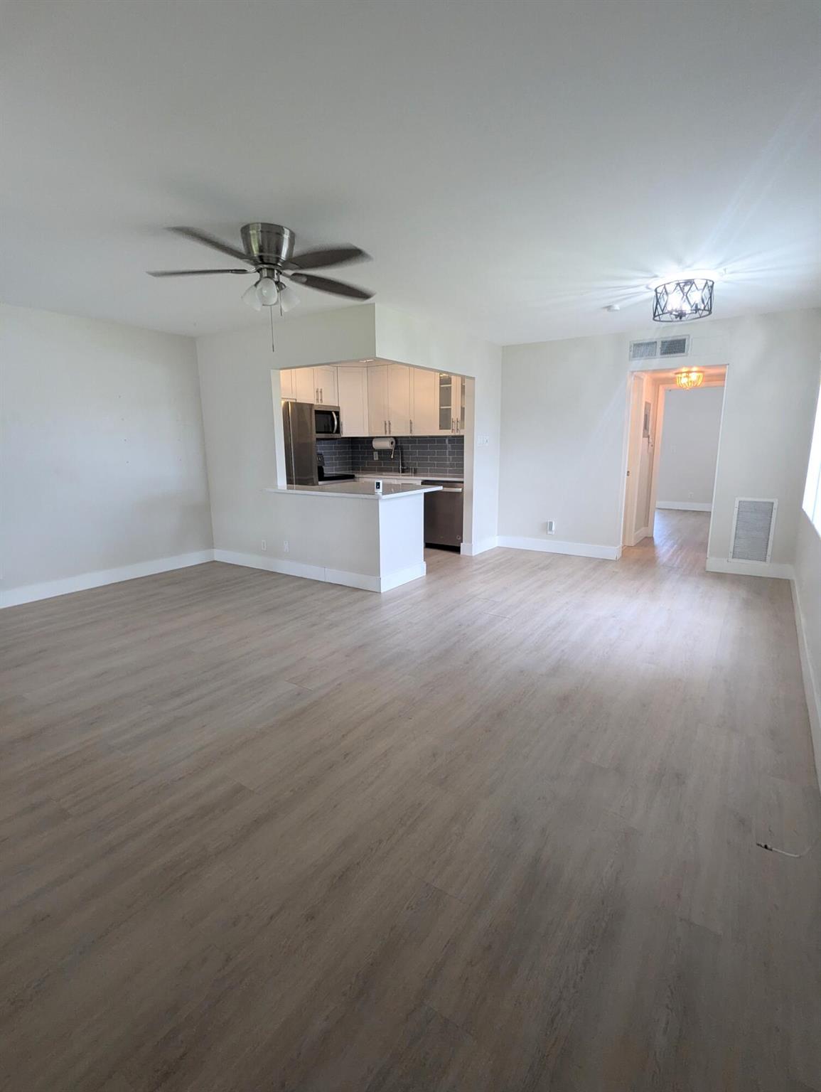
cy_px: 546
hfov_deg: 78.2
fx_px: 505
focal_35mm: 16
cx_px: 410
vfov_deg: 94.4
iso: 118
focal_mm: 2.35
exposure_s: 1/60
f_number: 2.2
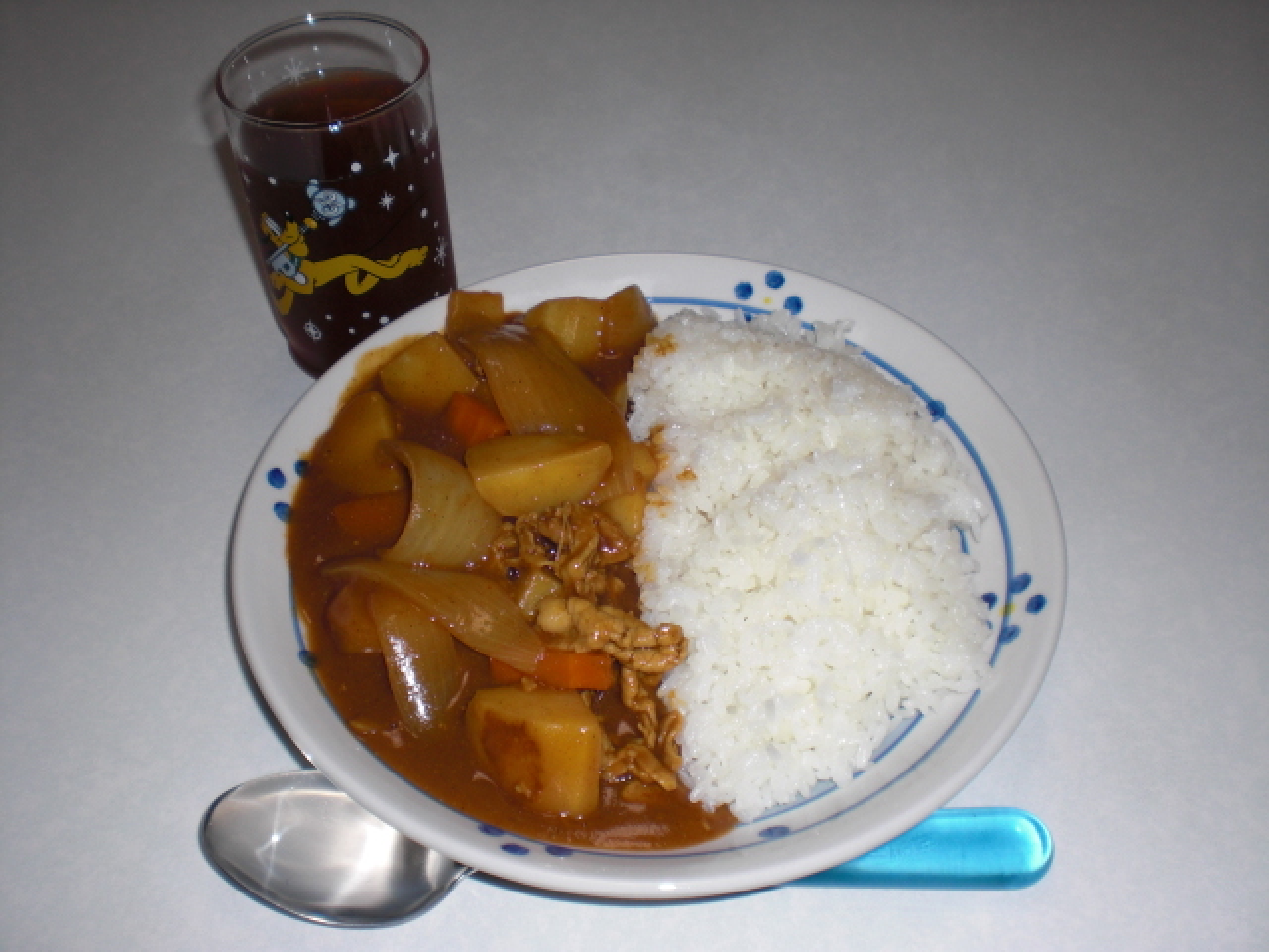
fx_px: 1393
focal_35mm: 38
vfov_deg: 37.7
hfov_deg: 49.0
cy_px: 476
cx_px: 634
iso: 64
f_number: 3.1
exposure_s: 1/60
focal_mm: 6.3
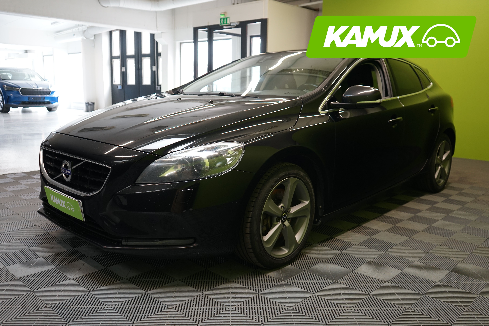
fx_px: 407
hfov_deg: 61.9
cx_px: 244
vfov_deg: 43.6
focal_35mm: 30
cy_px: 163
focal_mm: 30
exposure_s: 1/30
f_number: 4.5
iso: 640
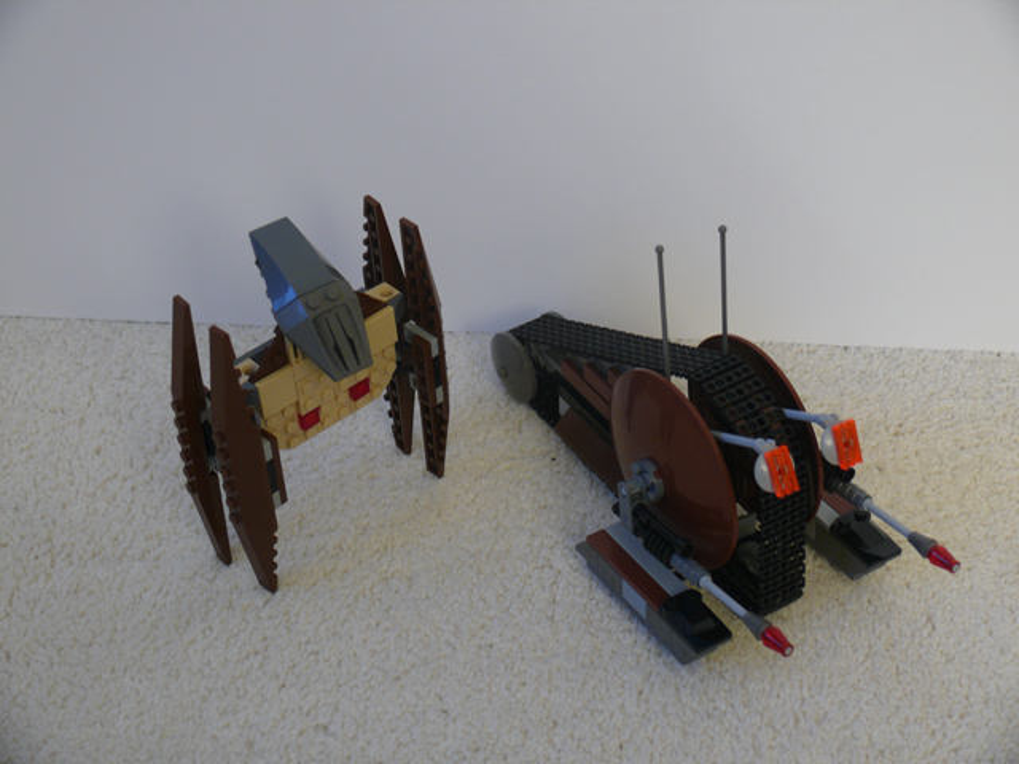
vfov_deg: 21.9
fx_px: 1972
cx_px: 510
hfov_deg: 29.0
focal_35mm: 67
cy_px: 382
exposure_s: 1/2.5
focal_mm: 14.1
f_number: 3.2
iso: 100
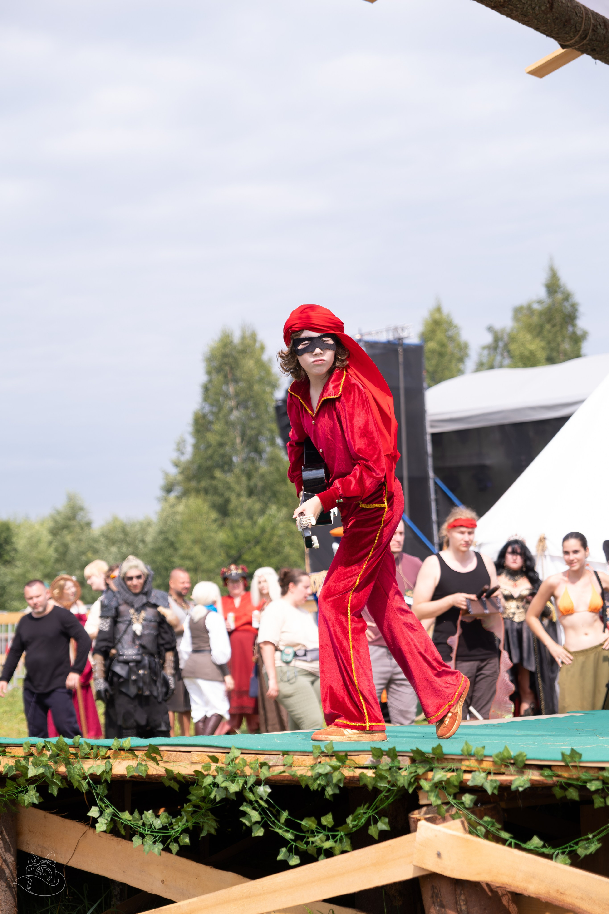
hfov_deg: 16.5
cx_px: 304
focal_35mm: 83
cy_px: 457
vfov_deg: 24.5
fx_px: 2106
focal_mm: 55
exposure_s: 1/1600
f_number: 3.2
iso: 200
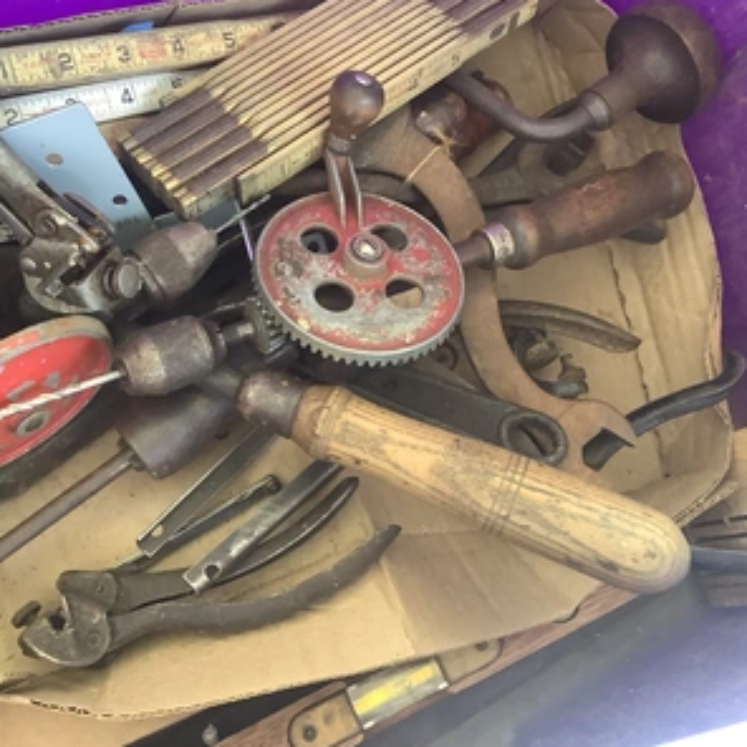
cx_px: 333
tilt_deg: -76.3
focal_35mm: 37
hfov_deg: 44.9
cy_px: 374
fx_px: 903
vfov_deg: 44.9
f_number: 2.4
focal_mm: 3.3
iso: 250
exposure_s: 1/60
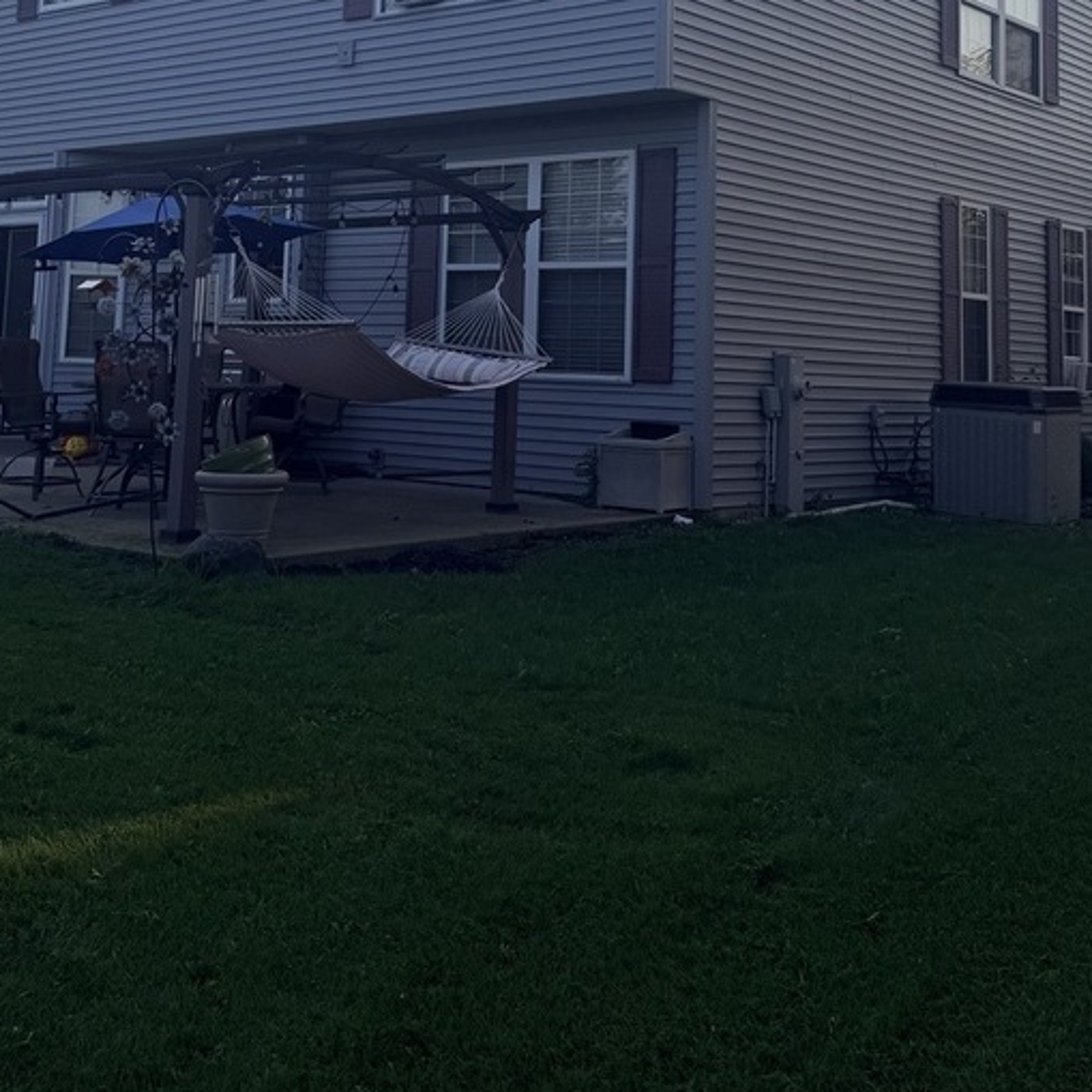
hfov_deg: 37.5
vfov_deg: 35.9
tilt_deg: +7.2
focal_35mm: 45
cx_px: 476
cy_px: 167
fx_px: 1606
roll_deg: -2.2
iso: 80
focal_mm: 6.76
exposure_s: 1/6711
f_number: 1.78
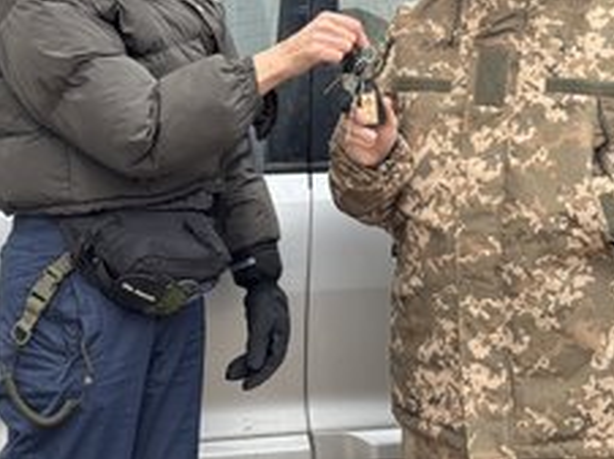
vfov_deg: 17.1
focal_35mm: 85
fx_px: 1506
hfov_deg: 23.0
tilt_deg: -1.1
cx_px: 277
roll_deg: +0.2
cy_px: 54
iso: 50
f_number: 1.78
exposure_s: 1/121
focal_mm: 6.76
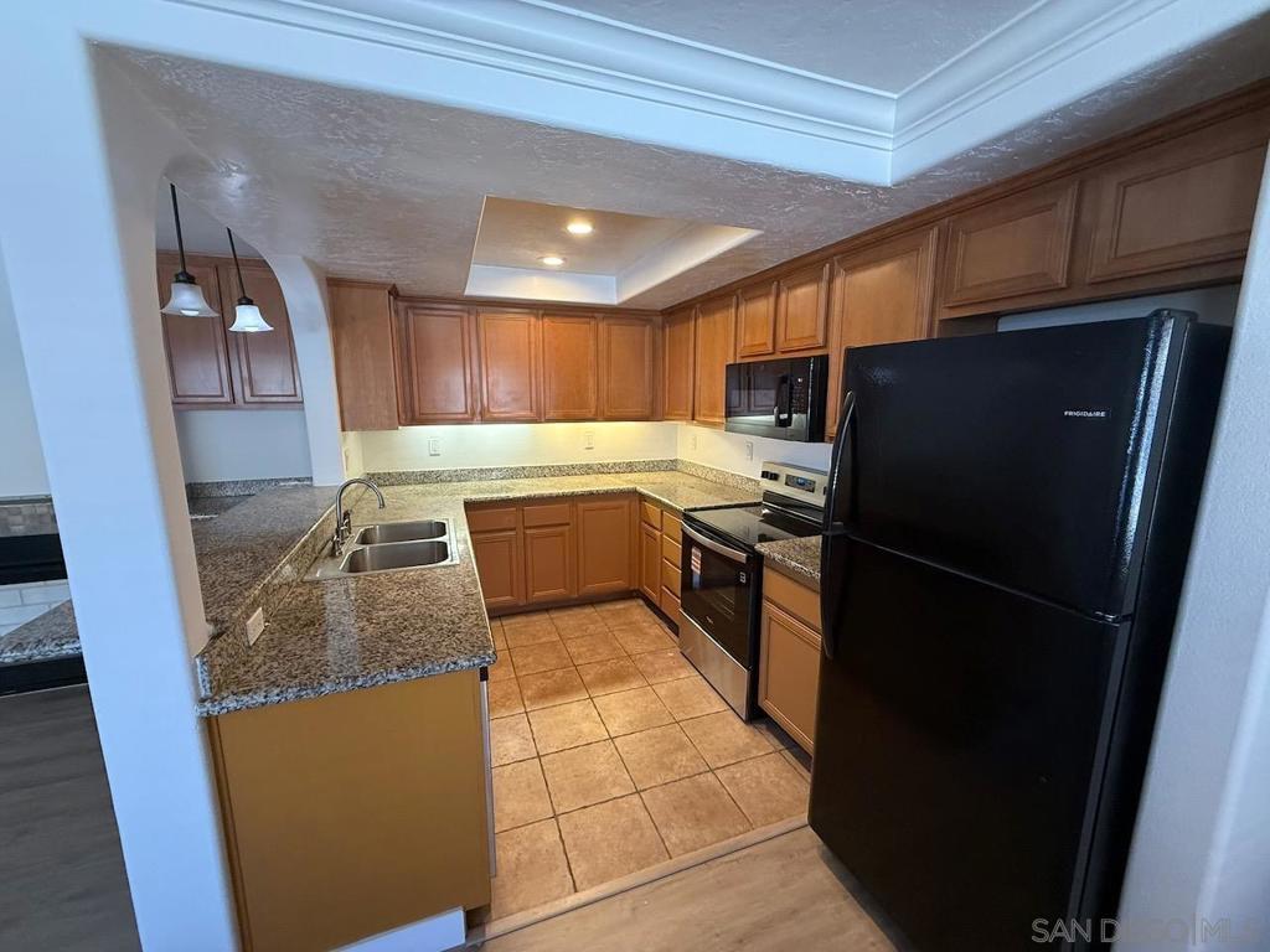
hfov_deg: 102.1
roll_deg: -0.2
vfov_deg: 85.7
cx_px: 635
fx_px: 514
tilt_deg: -9.3
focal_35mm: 14
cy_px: 476
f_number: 2.2
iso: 250
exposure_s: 1/60
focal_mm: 2.22
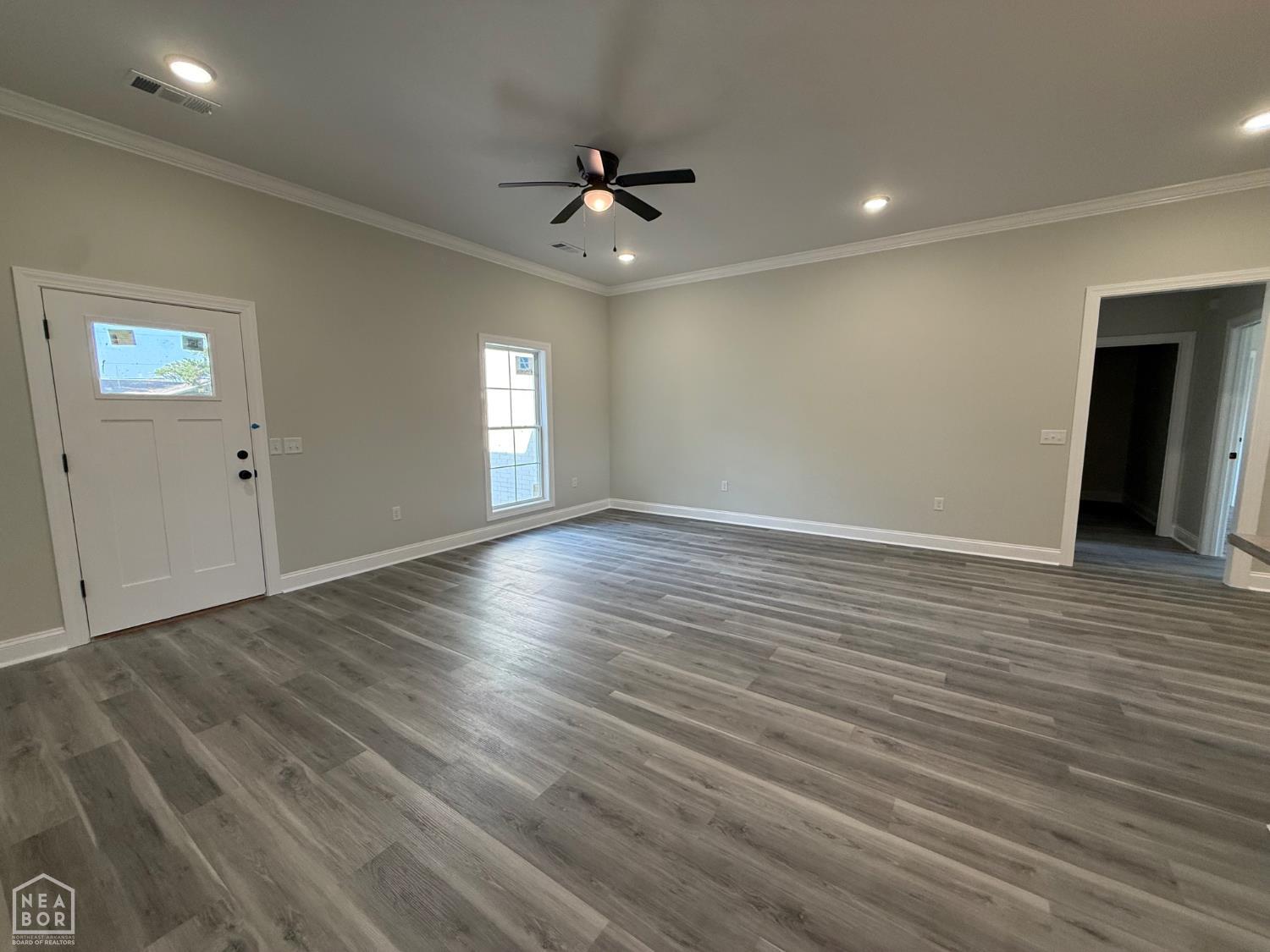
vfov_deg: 85.7
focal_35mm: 14
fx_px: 514
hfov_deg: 102.1
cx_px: 635
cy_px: 476
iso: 160
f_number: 2.2
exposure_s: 1/120
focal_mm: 2.22
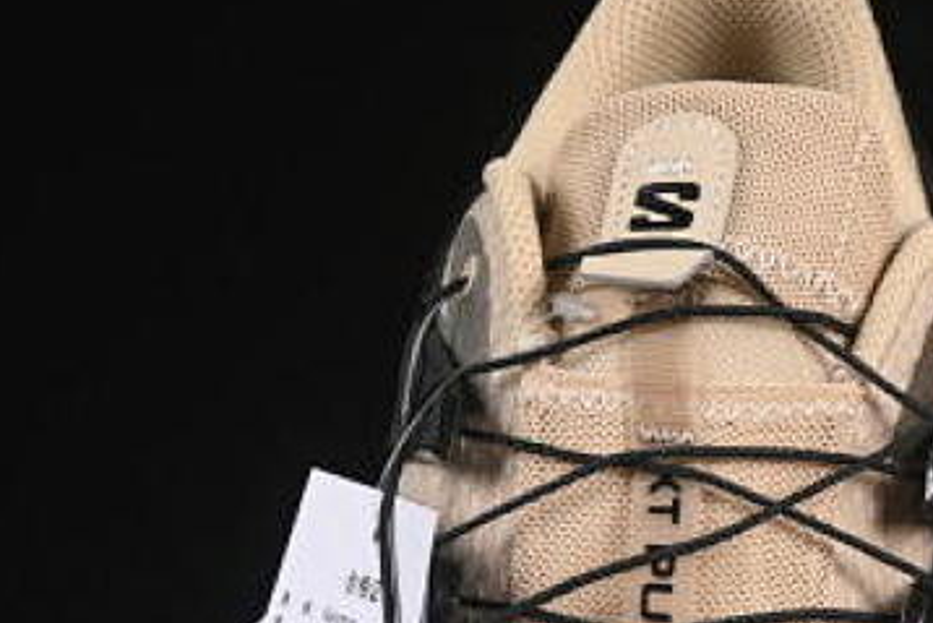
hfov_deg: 9.0
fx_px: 5859
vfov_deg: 6.0
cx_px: 954
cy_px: 860
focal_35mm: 226
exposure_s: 1/60
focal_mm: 50
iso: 160
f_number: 6.3
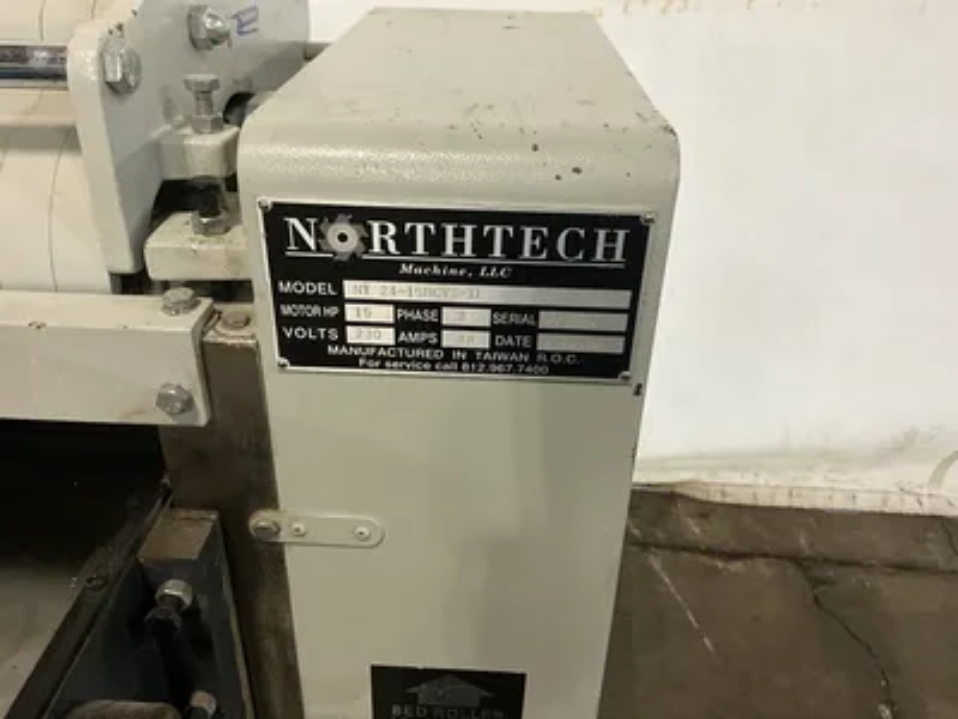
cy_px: 360
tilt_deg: -30.9
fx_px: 803
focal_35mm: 29
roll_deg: -2.4
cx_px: 479
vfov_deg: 48.2
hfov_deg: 61.7
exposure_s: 1/60
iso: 250
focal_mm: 3
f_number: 1.8
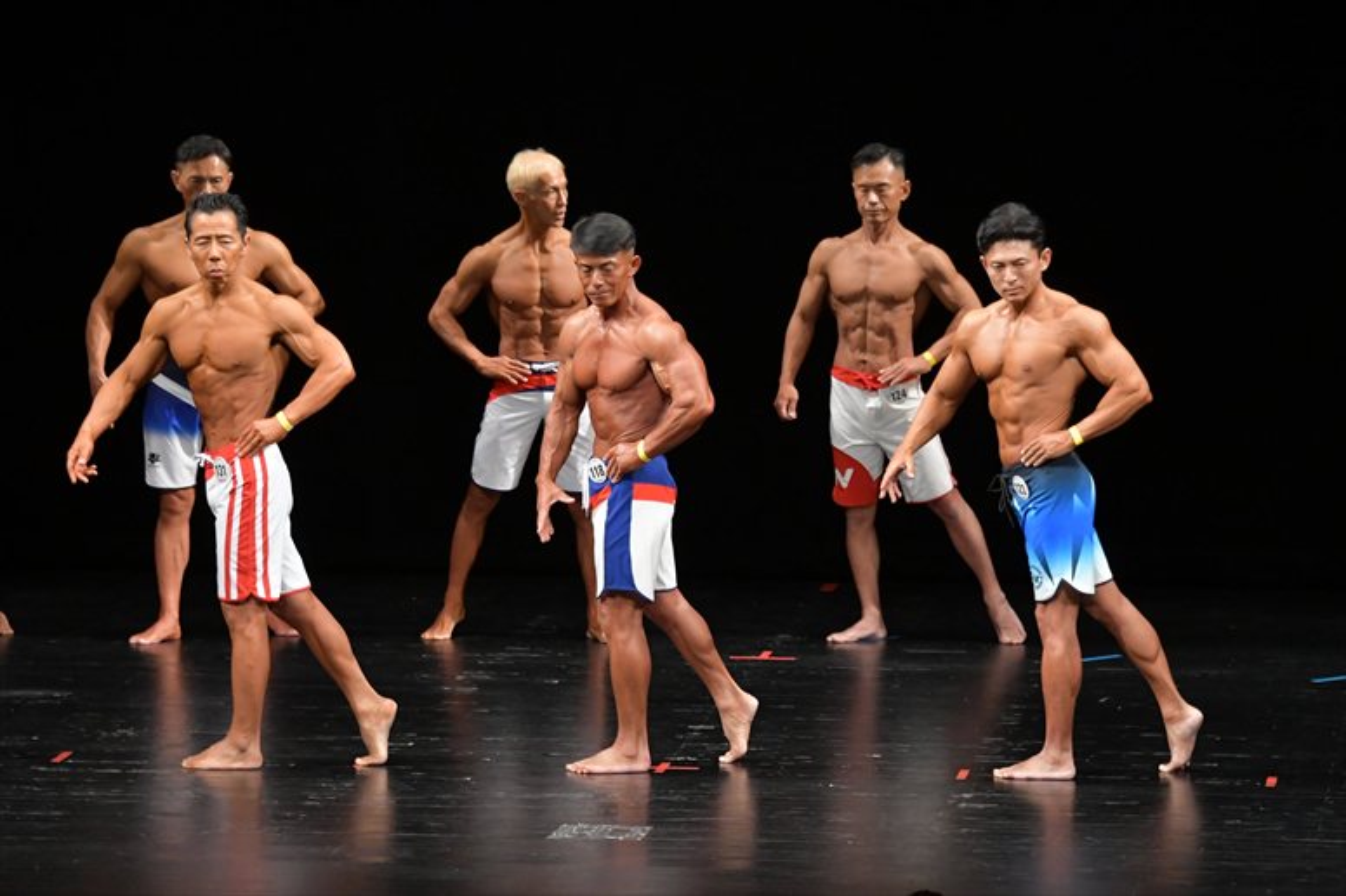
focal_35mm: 202
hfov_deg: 10.2
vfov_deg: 6.8
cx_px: 673
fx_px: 7549
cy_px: 448
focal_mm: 135
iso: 3200
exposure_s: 1/400
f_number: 5.6
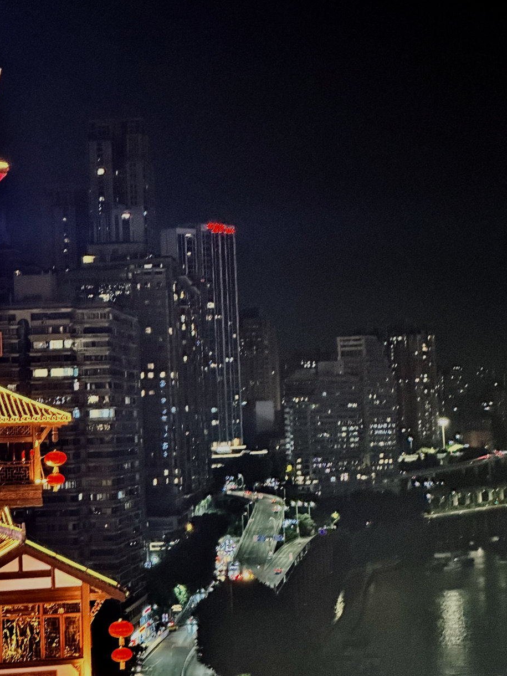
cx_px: 178
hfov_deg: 14.6
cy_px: 317
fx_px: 1972
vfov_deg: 19.4
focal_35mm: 101
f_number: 2.8
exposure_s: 1/25
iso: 1250
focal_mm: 9
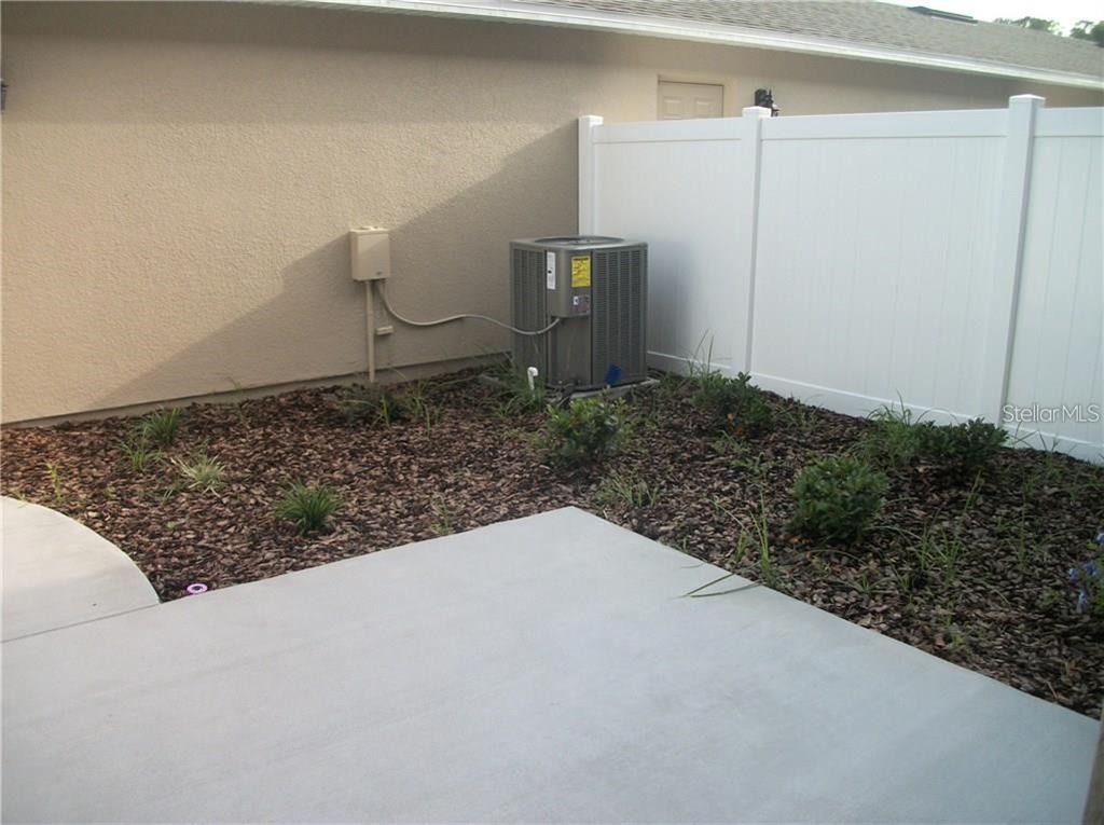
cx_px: 552
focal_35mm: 32
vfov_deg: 44.1
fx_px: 1019
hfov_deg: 56.9
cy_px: 412
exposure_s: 1/320
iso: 80
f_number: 2.9
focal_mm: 5.7
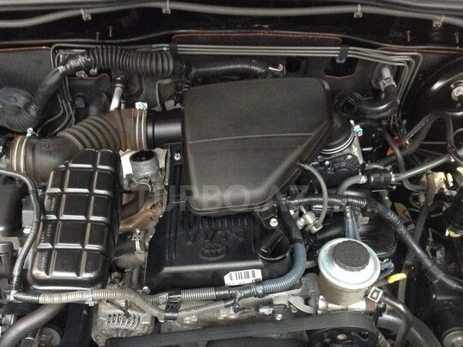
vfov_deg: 33.5
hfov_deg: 43.8
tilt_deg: -53.4
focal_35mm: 43
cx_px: 220
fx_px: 575
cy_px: 198
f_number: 2.4
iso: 400
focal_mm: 4.28
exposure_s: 1/15
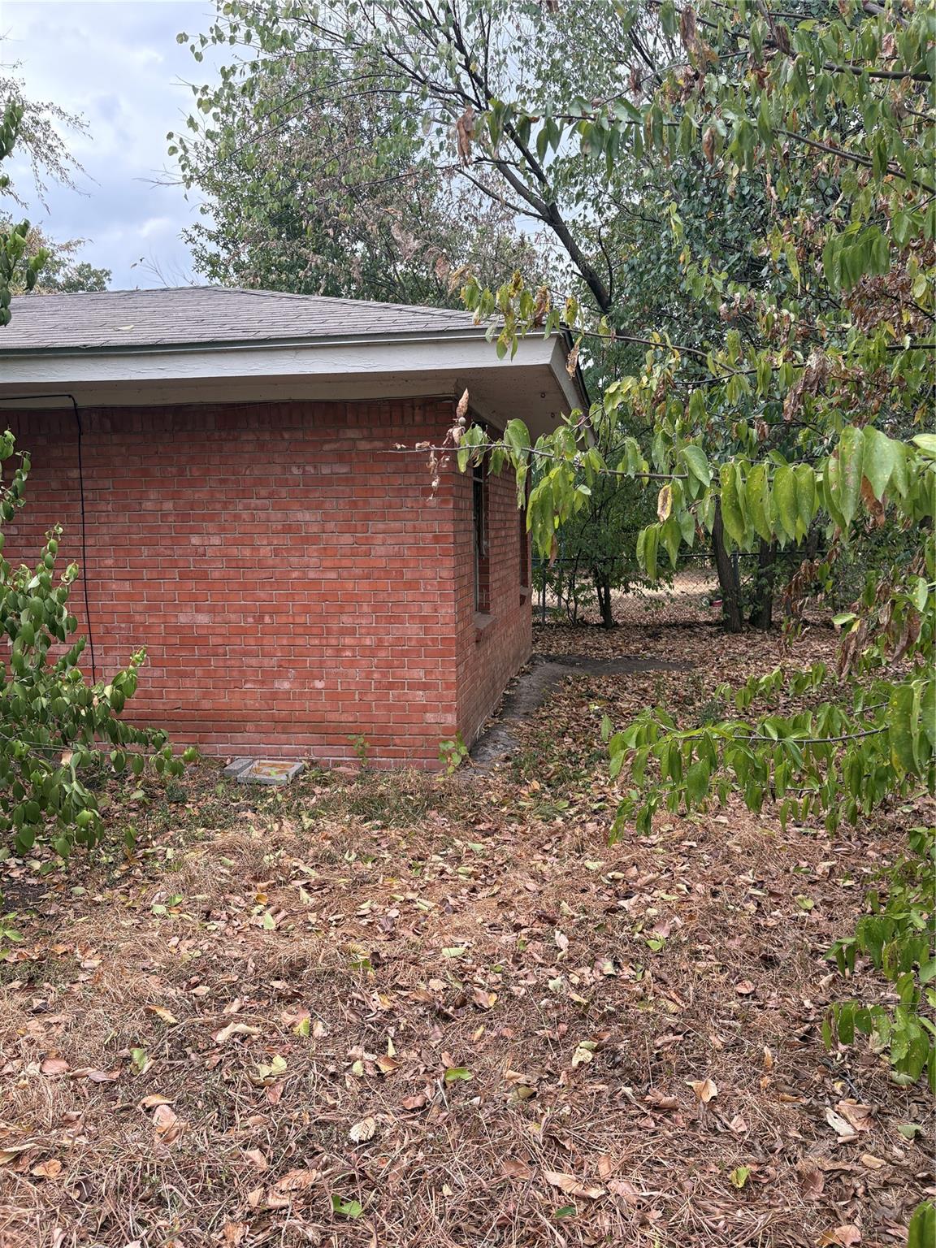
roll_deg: -1.2
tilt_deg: -4.7
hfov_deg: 53.1
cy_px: 624
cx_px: 468
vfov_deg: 67.3
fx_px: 937
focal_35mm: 26
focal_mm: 5.96
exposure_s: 1/316
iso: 64
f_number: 1.6
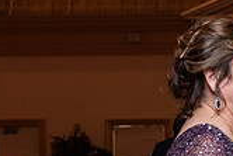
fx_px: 978
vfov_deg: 9.0
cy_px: 167
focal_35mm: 151
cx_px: 279
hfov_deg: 13.2
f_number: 4
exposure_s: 1/100
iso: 2000
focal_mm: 43
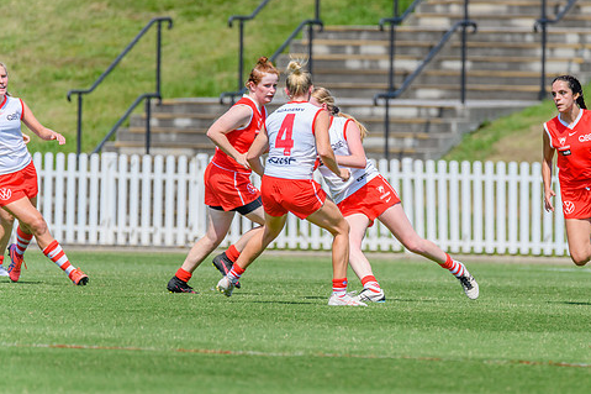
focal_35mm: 803
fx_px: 13177
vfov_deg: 1.7
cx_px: 382
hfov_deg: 2.6
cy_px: 215
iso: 800
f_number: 8
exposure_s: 1/2000
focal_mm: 600
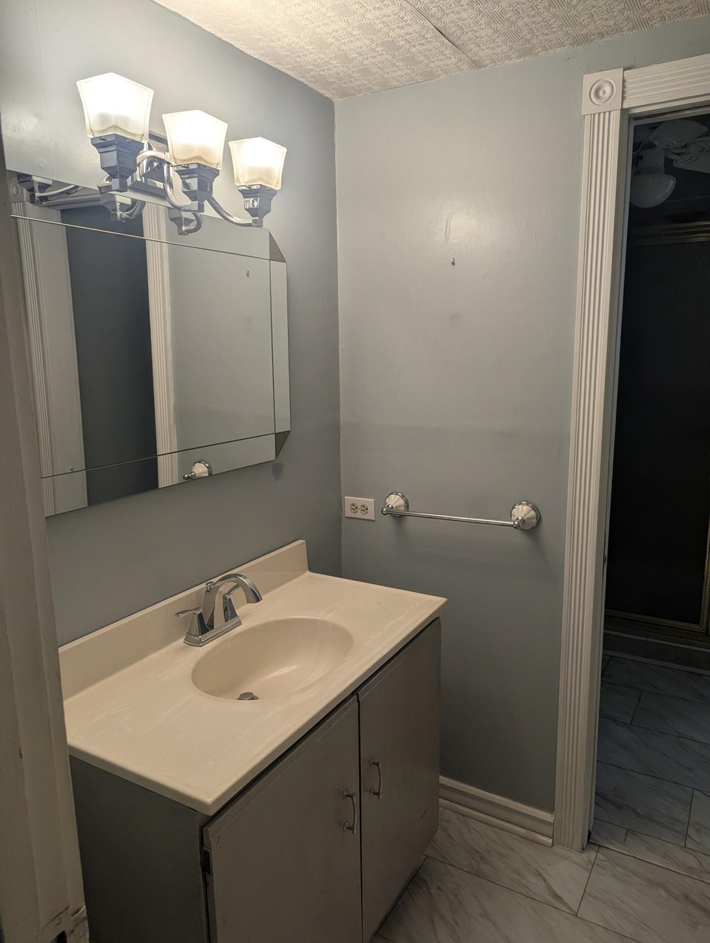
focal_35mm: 24
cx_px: 355
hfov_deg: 56.9
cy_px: 472
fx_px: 655
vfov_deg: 71.5
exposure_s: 1/120
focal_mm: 6.81
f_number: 1.85
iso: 37
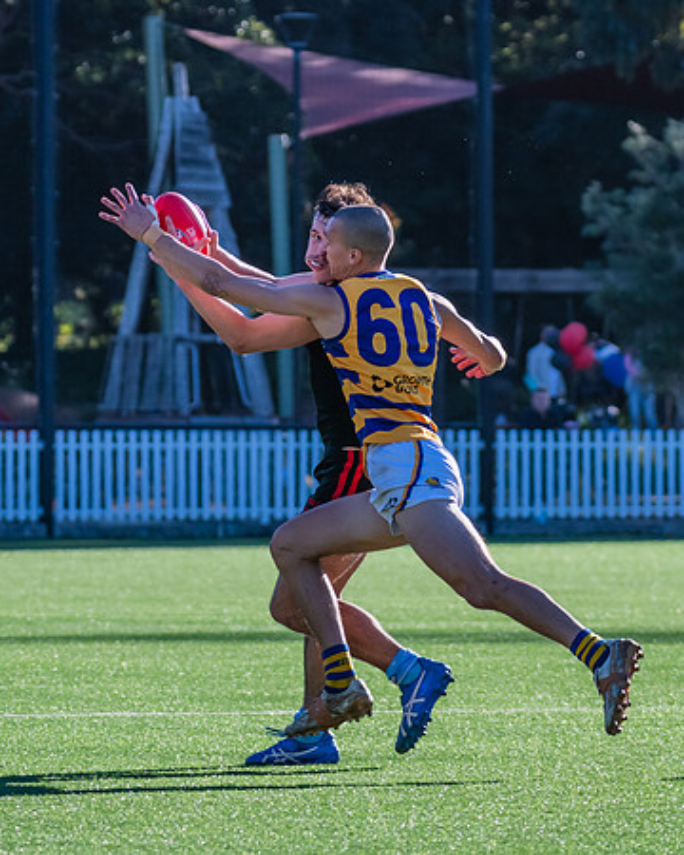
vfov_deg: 4.9
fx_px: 10086
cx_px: 275
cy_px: 428
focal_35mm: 399
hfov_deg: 3.9
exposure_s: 1/1250
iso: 800
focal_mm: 240
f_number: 8
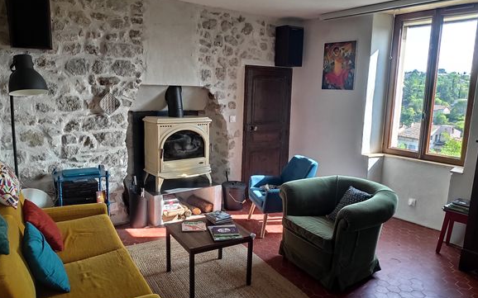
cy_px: 149
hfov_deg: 79.7
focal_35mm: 22
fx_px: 287
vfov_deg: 55.0
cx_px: 239
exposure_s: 1/100
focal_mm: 3.94
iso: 648
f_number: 1.9
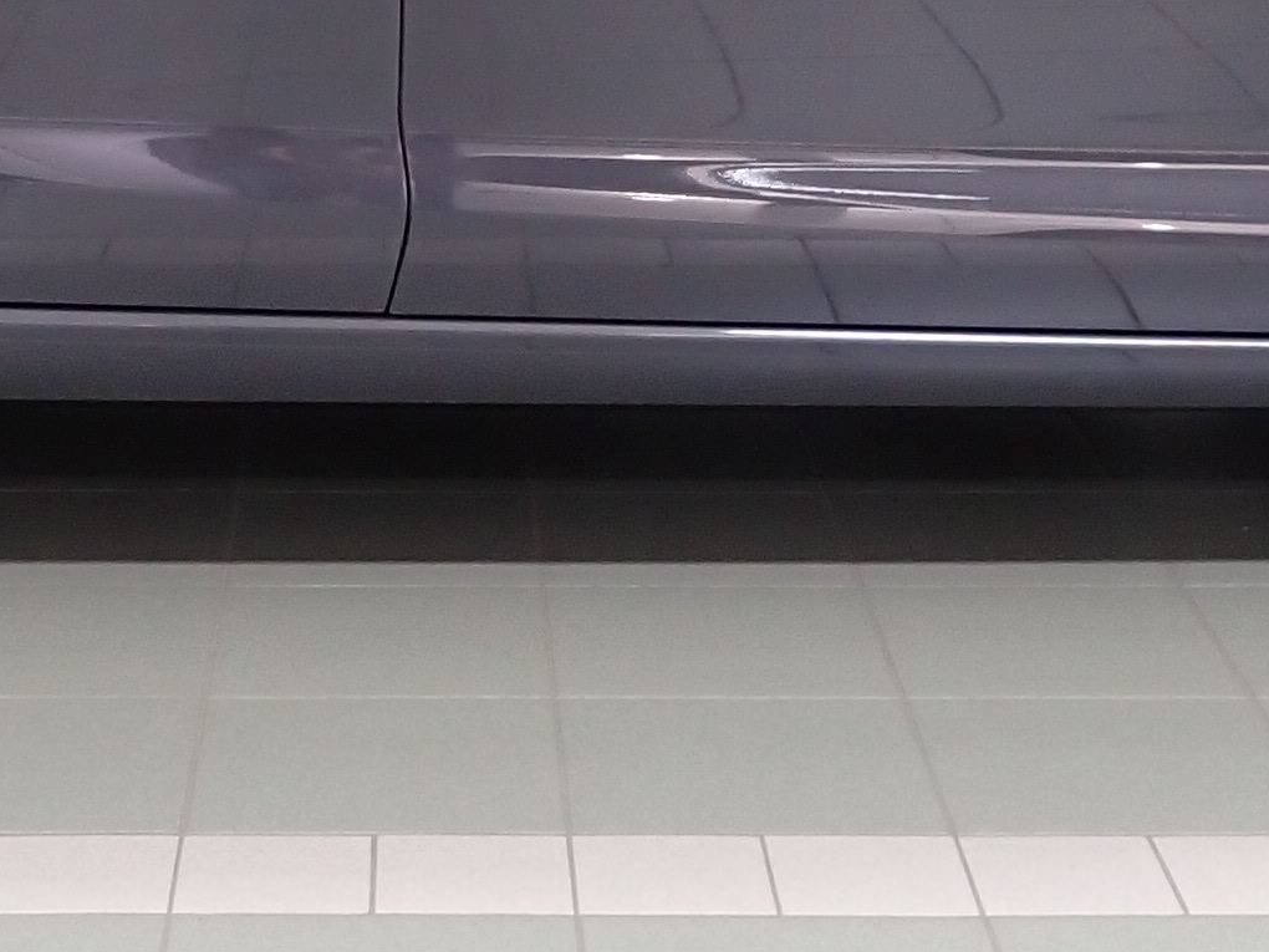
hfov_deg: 20.0
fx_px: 3593
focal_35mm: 98
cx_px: 455
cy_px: -225
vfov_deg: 14.6
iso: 200
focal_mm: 4.5
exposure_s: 1/50
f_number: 2
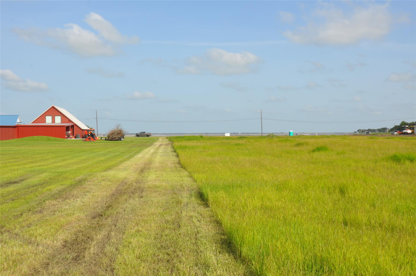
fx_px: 485
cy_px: 138
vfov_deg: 31.8
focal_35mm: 42
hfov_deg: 46.5
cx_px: 208
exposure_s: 1/200
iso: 200
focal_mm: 28
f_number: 14
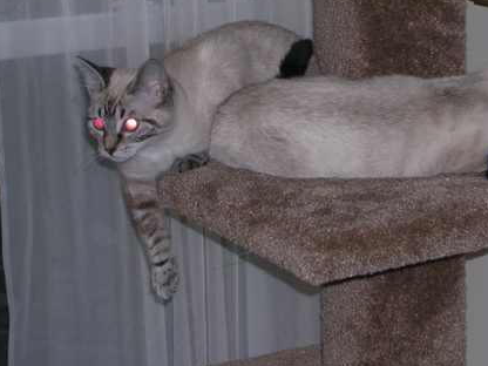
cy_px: 106
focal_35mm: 117
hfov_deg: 16.7
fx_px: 1649
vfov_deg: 12.6
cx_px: 371
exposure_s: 1/60.1
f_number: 3.9
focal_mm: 11.5
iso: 58
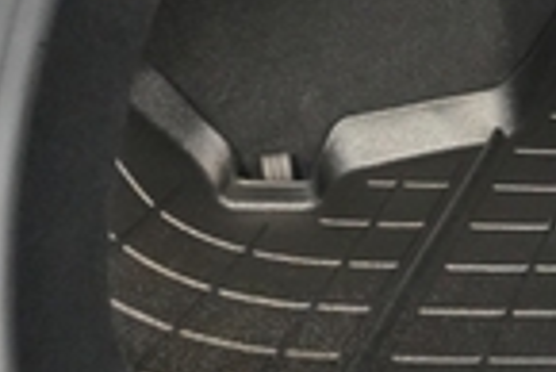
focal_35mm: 106
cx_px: 1124
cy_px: -12
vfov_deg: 12.8
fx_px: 1639
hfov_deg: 15.3
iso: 12800
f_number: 2.8
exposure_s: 1/160
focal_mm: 24
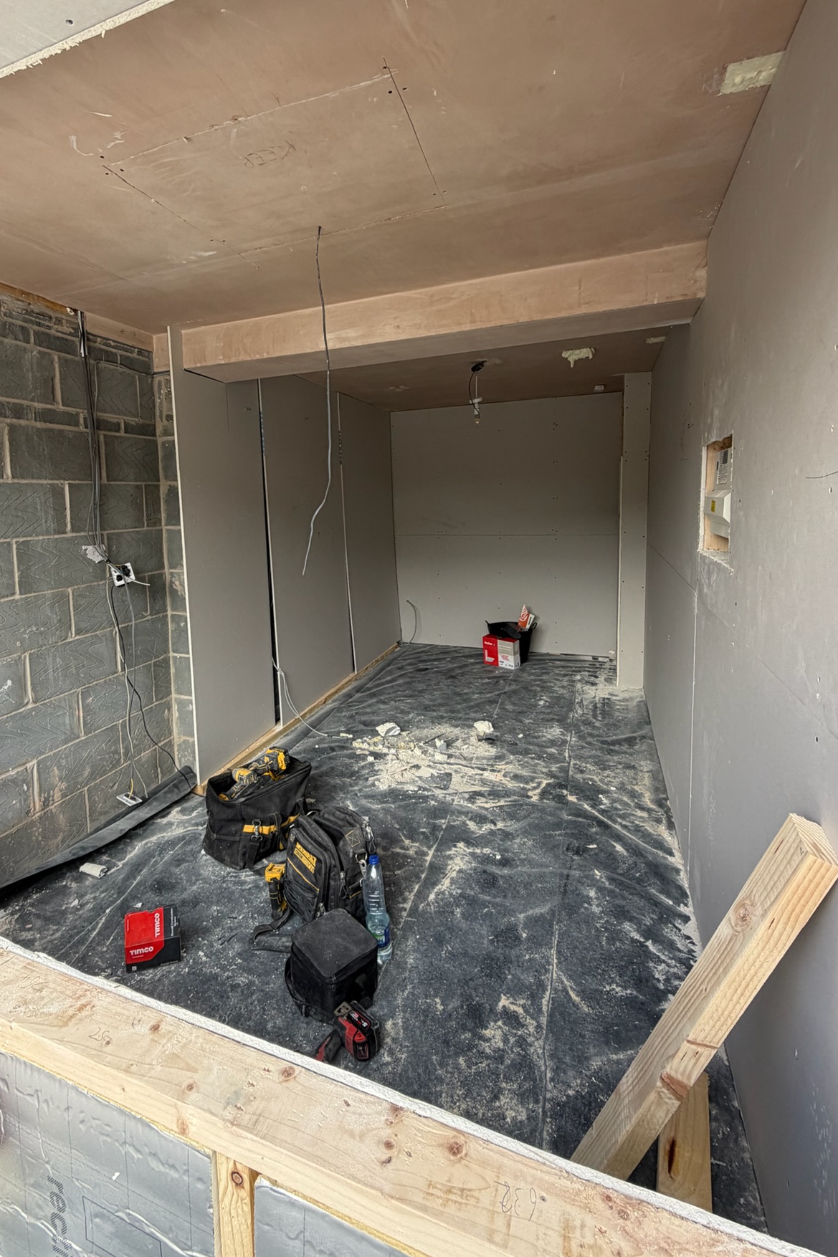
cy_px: 561
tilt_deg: -5.6
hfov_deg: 70.1
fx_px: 594
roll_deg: +1.1
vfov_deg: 92.9
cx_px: 361
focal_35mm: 17
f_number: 2.2
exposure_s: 1/121
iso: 64
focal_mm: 2.22
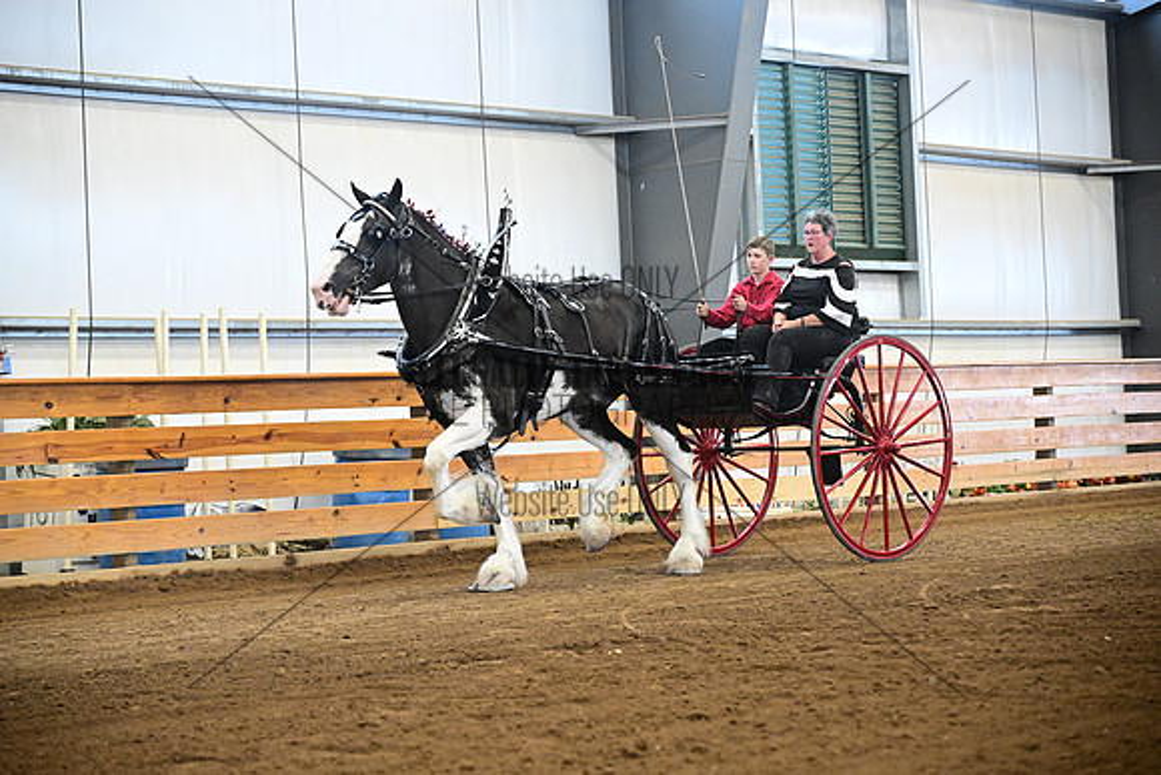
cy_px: 388
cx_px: 580
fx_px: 2580
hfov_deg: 25.4
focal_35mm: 80
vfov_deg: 17.1
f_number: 4
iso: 8000
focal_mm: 80
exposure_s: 1/400
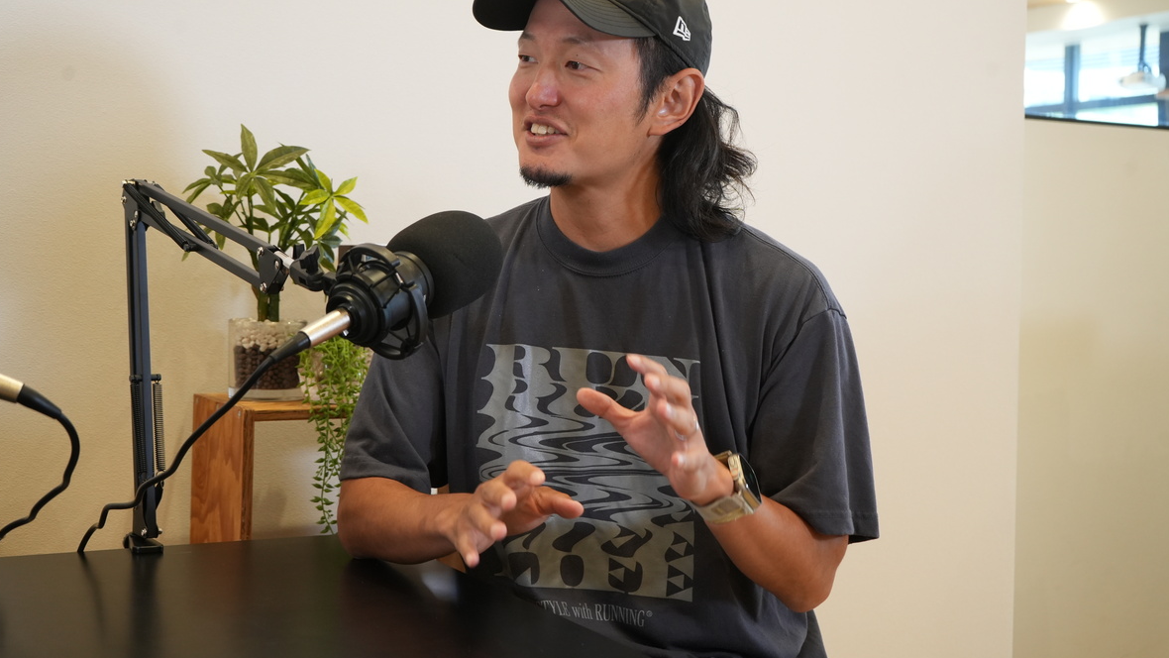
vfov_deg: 24.4
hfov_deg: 42.1
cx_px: 580
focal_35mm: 49
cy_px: 269
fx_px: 1519
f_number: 6.3
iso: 1600
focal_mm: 46
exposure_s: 1/100
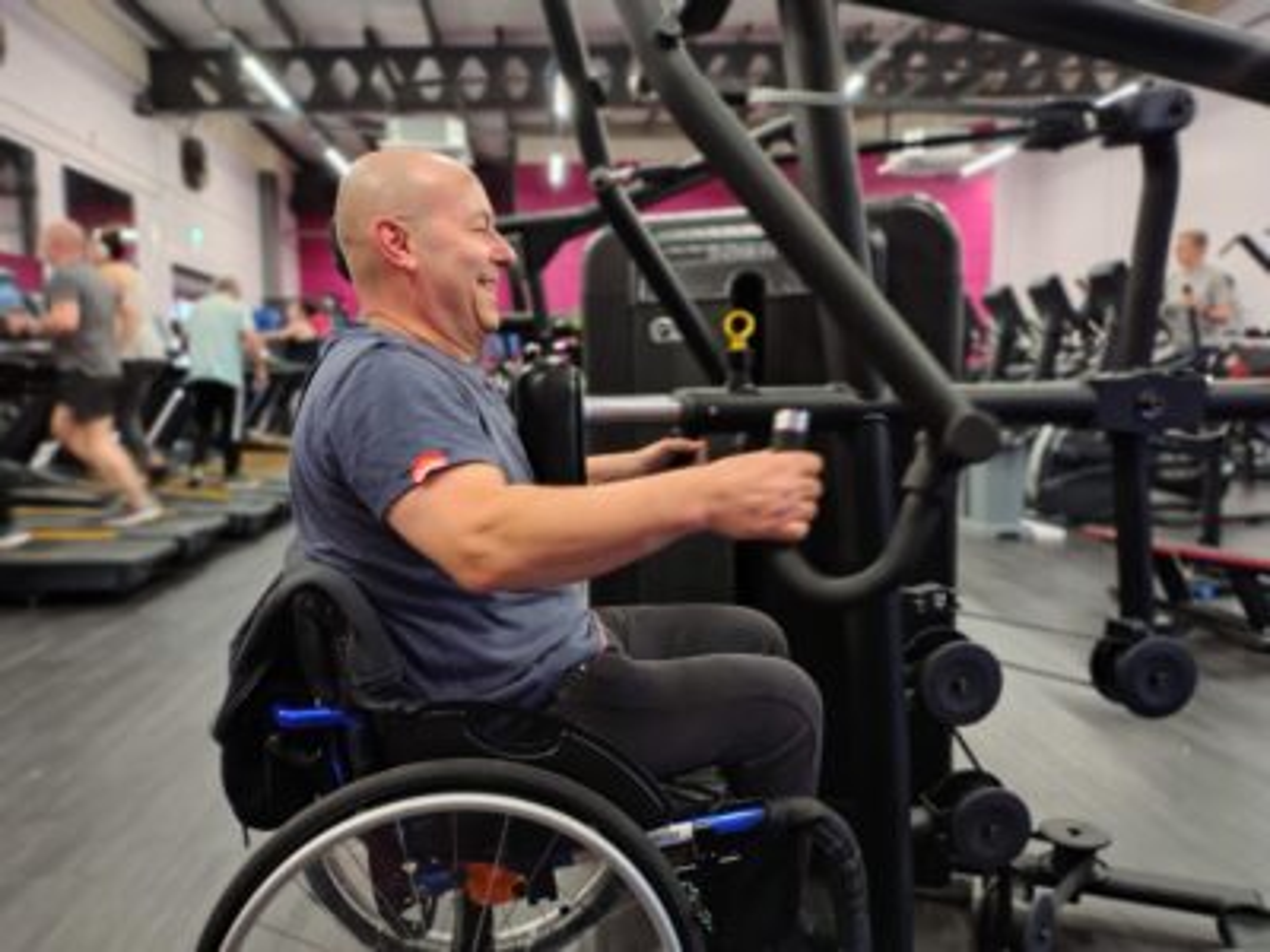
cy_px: 476
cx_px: 635
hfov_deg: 69.4
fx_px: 917
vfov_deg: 54.9
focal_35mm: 25
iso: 582
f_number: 1.7
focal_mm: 4.71
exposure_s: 1/30
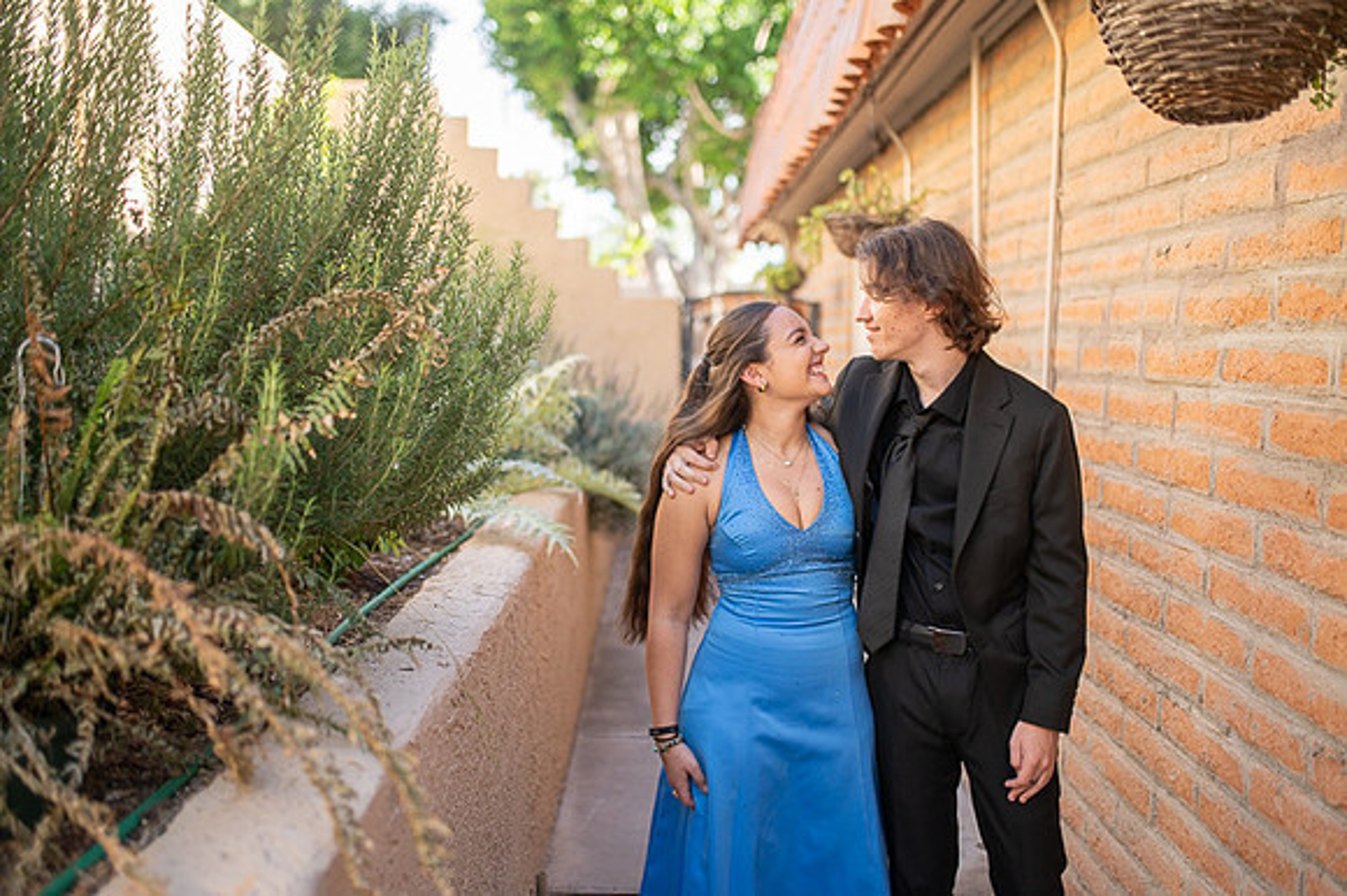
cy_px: 448
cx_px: 674
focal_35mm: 35
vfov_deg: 37.8
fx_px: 1309
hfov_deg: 54.5
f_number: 1.4
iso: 400
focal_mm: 35
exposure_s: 1/3200
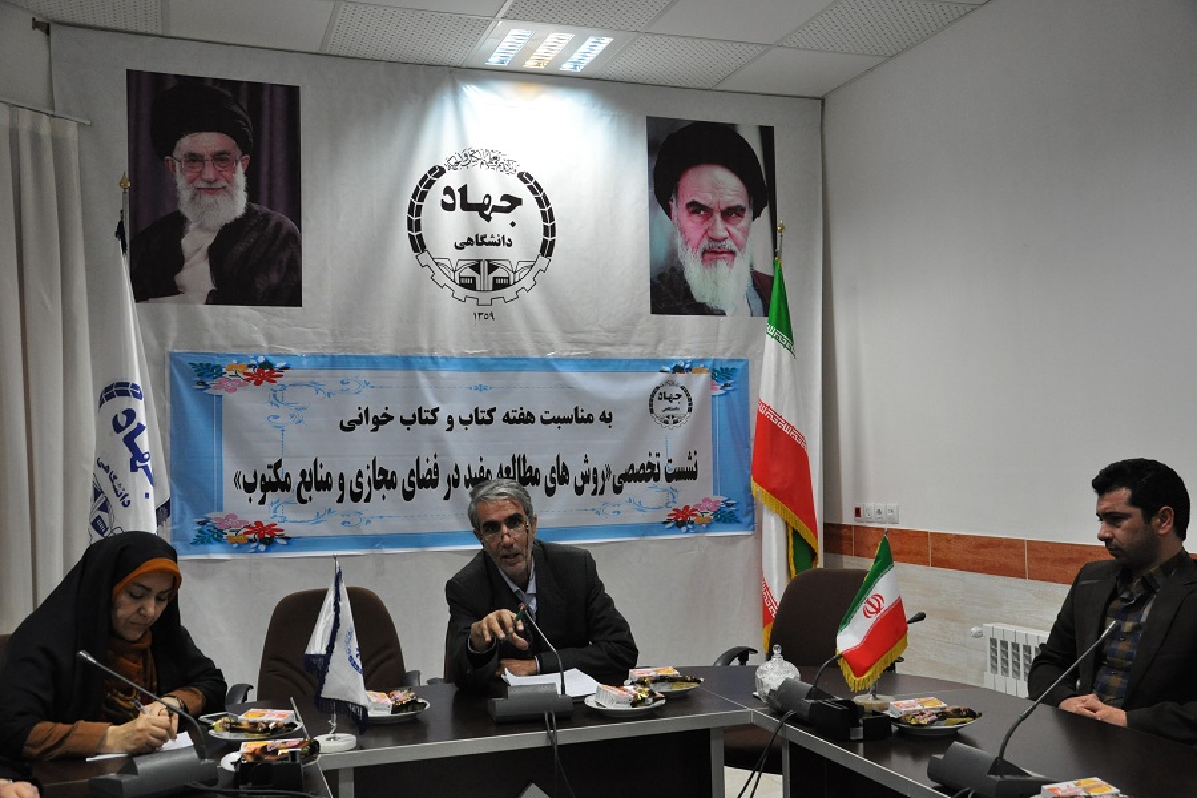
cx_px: 598
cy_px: 399
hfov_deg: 53.1
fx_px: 1197
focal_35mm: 36
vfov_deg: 36.9
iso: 1250
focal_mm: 24
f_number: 5.6
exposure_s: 1/125
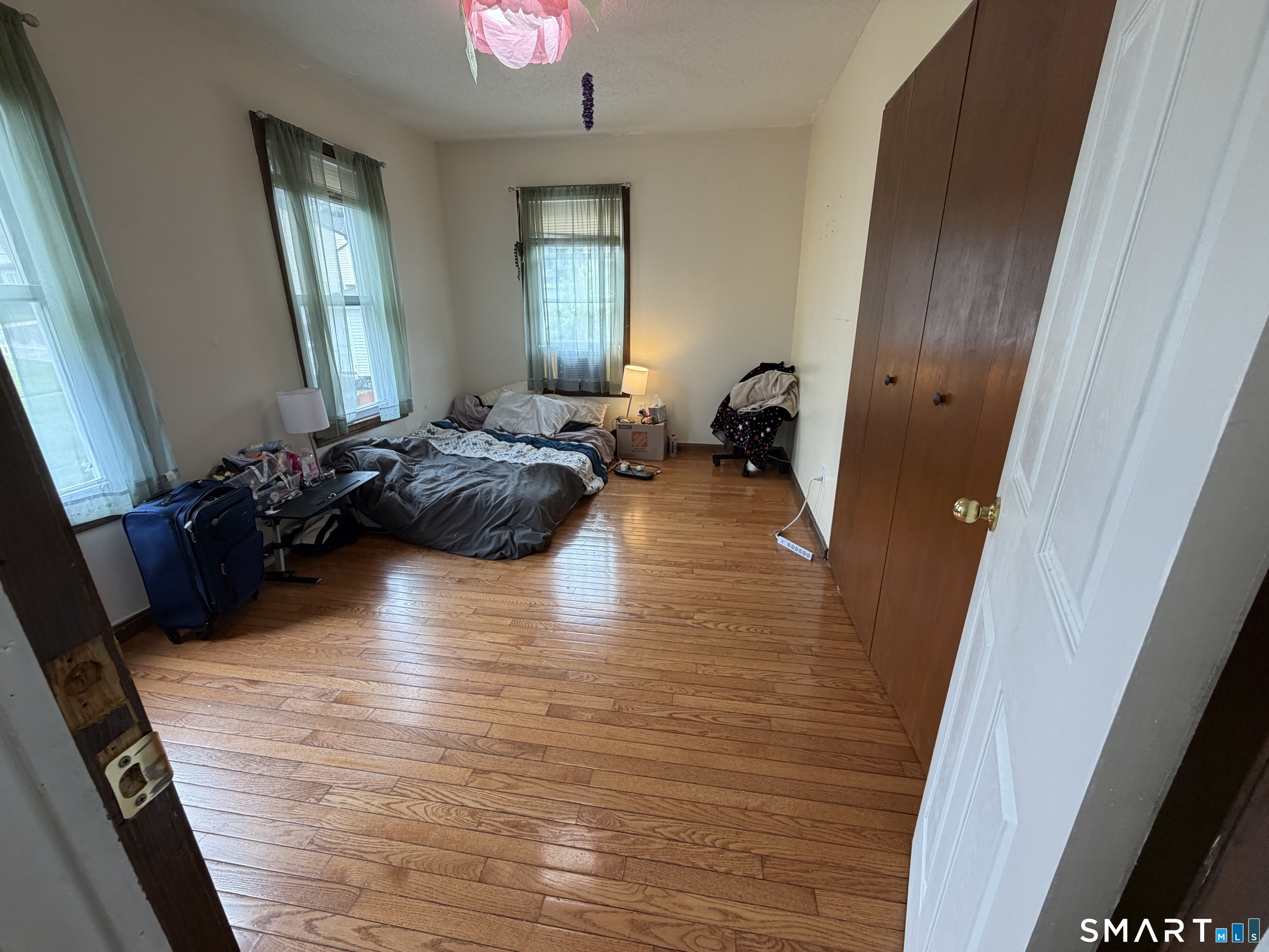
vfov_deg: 85.7
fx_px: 513
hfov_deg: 102.1
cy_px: 476
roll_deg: +1.7
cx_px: 634
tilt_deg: -18.0
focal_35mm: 14
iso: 160
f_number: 2.2
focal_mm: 2.22
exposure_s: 1/120
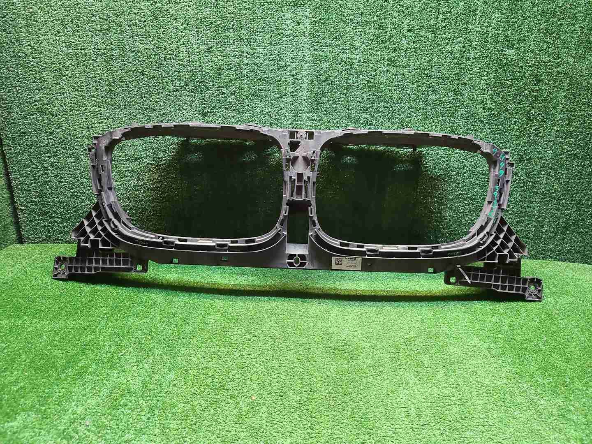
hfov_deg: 67.3
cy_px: 222
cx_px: 296
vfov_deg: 53.1
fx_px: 445
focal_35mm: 26
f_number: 1.8
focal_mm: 5.4
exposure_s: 1/50
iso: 330
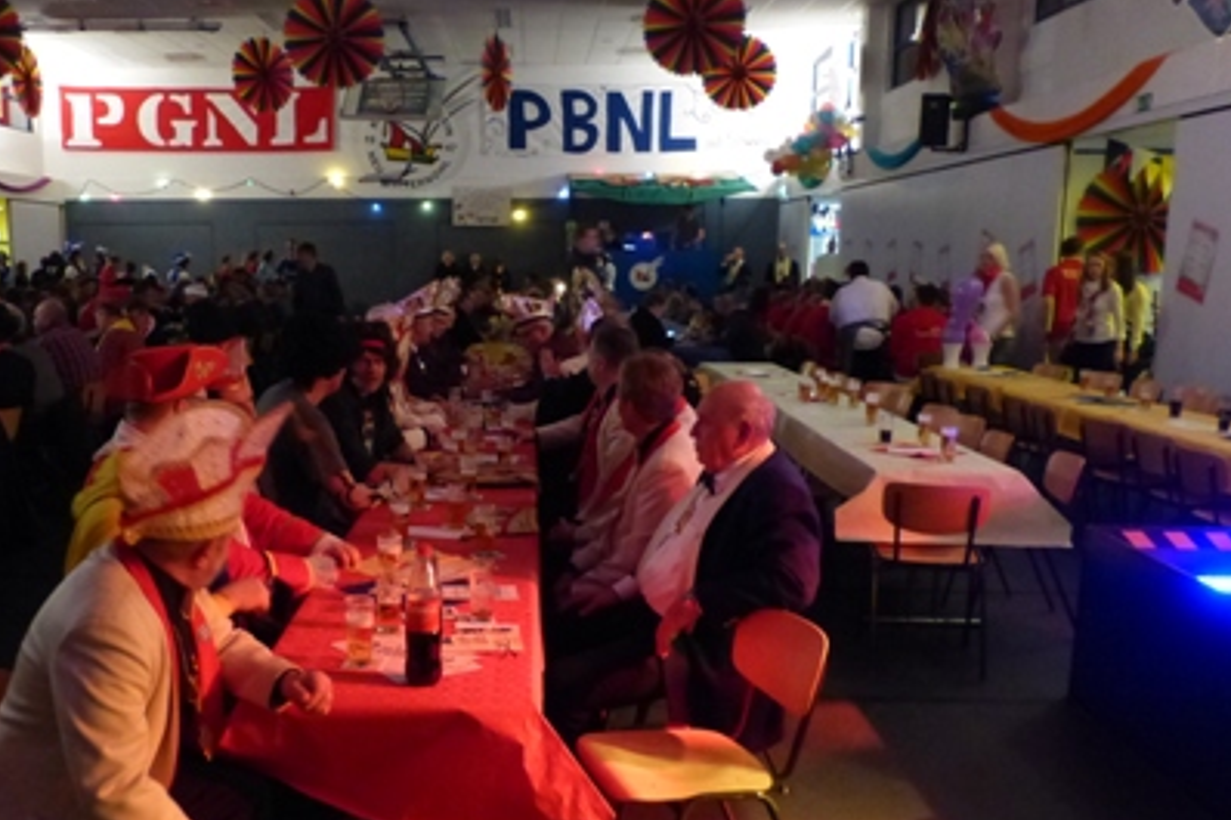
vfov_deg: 38.8
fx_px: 1162
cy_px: 467
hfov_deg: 55.0
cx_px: 445
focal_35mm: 34
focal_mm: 4.5
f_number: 2.8
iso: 800
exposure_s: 1/15
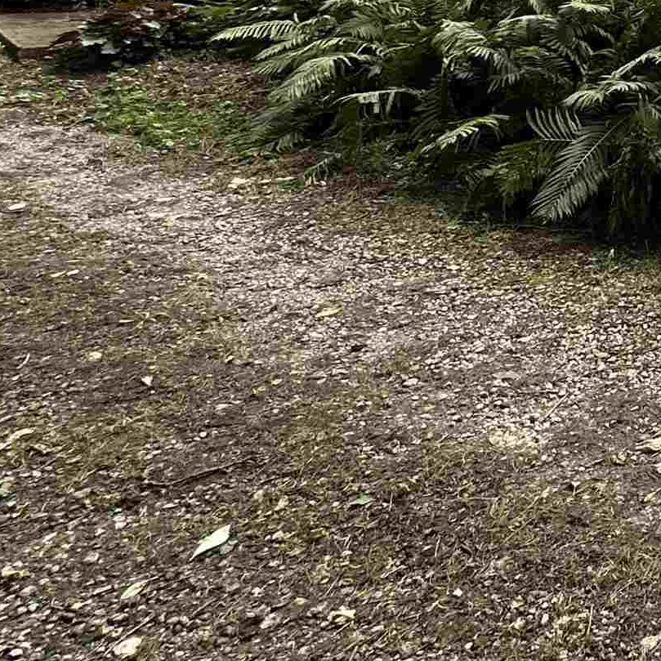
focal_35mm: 47
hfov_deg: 25.3
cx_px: 1036
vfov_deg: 28.6
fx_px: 1015
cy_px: -227
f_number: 2.2
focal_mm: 2.22
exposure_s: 1/99
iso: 50
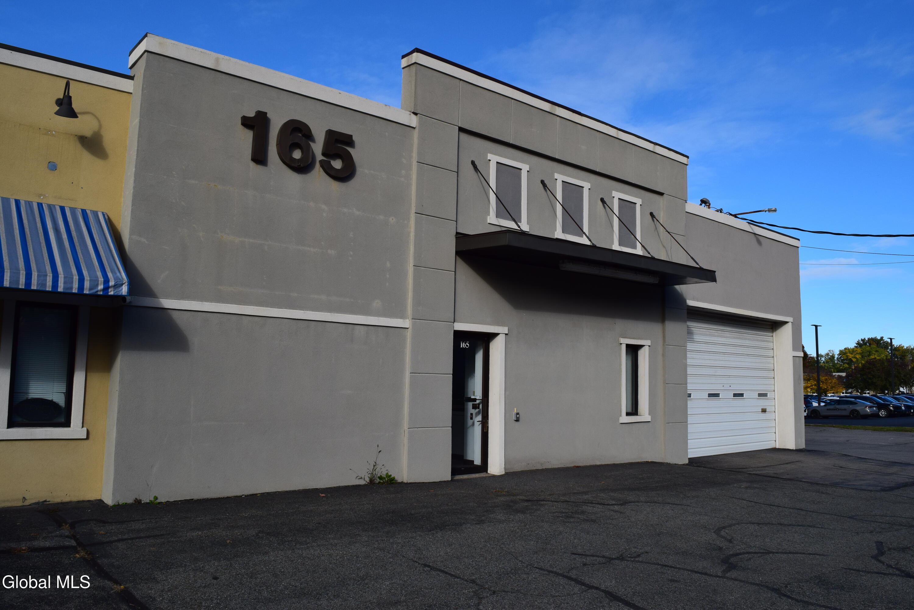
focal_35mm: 27
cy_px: 305
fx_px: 685
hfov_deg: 67.4
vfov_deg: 47.9
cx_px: 457
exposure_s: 1/500
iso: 280
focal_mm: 18
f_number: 11
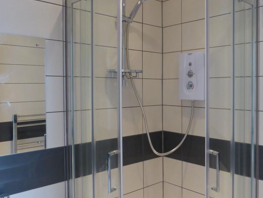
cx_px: 168
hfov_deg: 51.9
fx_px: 266
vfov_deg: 40.7
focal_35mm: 35
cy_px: 92
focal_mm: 4.3
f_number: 3.3
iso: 400
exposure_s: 1/25
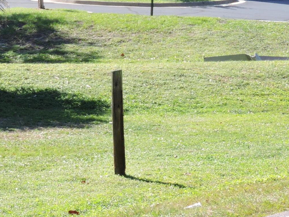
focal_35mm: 267
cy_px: 22
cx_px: 97
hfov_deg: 7.4
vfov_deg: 5.6
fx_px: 2229
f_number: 4.1
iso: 100
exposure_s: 1/250
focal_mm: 16.1
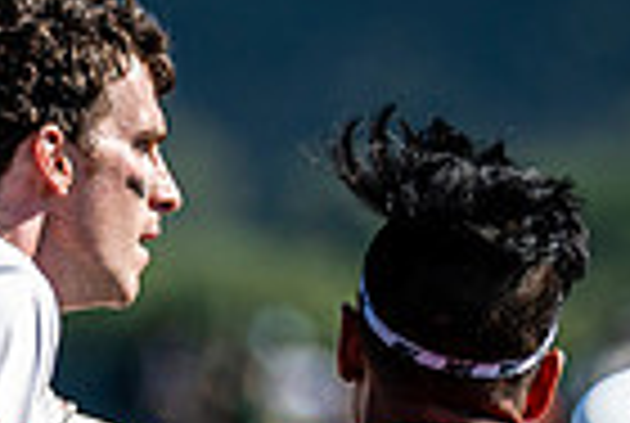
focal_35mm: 1175
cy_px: 470
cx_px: -45
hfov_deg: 1.8
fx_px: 20606
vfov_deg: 1.2
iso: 160
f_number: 3.2
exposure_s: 1/2500
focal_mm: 210
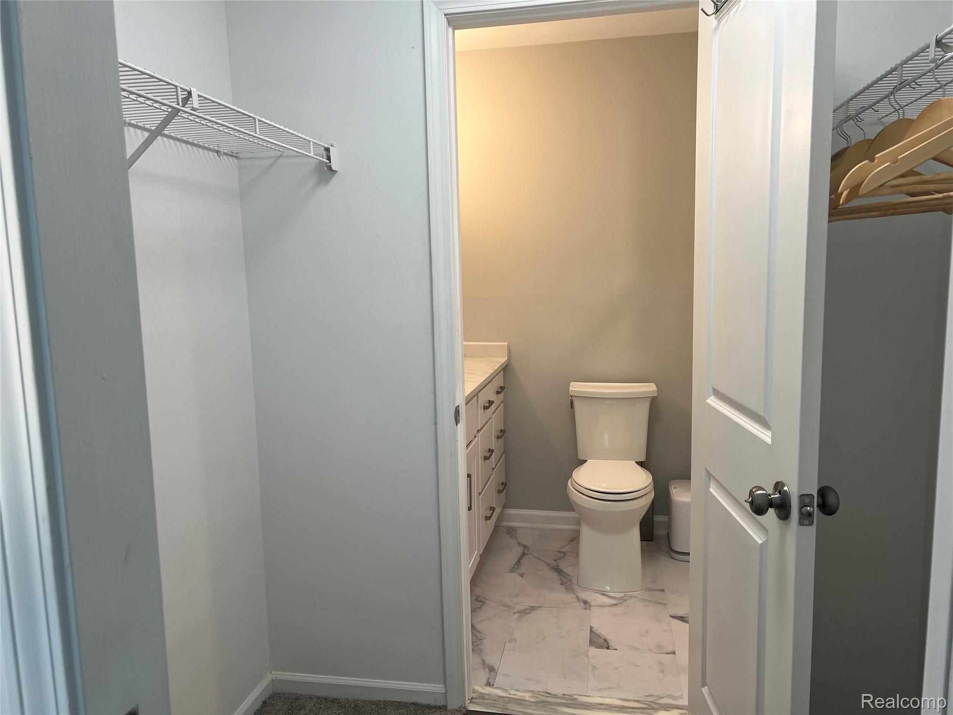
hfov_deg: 67.3
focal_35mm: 26
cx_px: 476
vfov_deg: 53.1
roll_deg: +1.7
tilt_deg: -7.2
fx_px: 716
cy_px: 358
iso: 50
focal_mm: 5.7
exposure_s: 1/120
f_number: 1.5
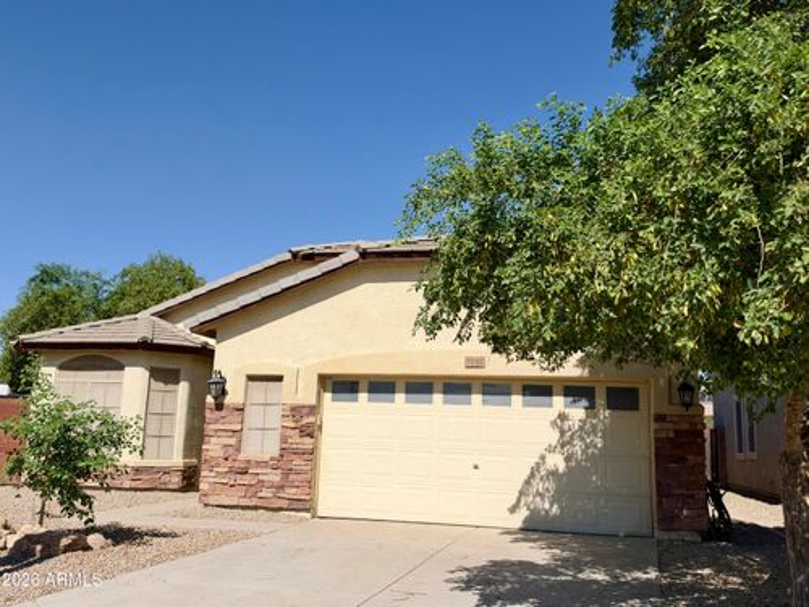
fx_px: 748
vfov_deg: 44.2
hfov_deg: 56.8
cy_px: 304
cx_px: 404
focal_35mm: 32
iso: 64
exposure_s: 1/7143
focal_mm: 6.93
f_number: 1.8
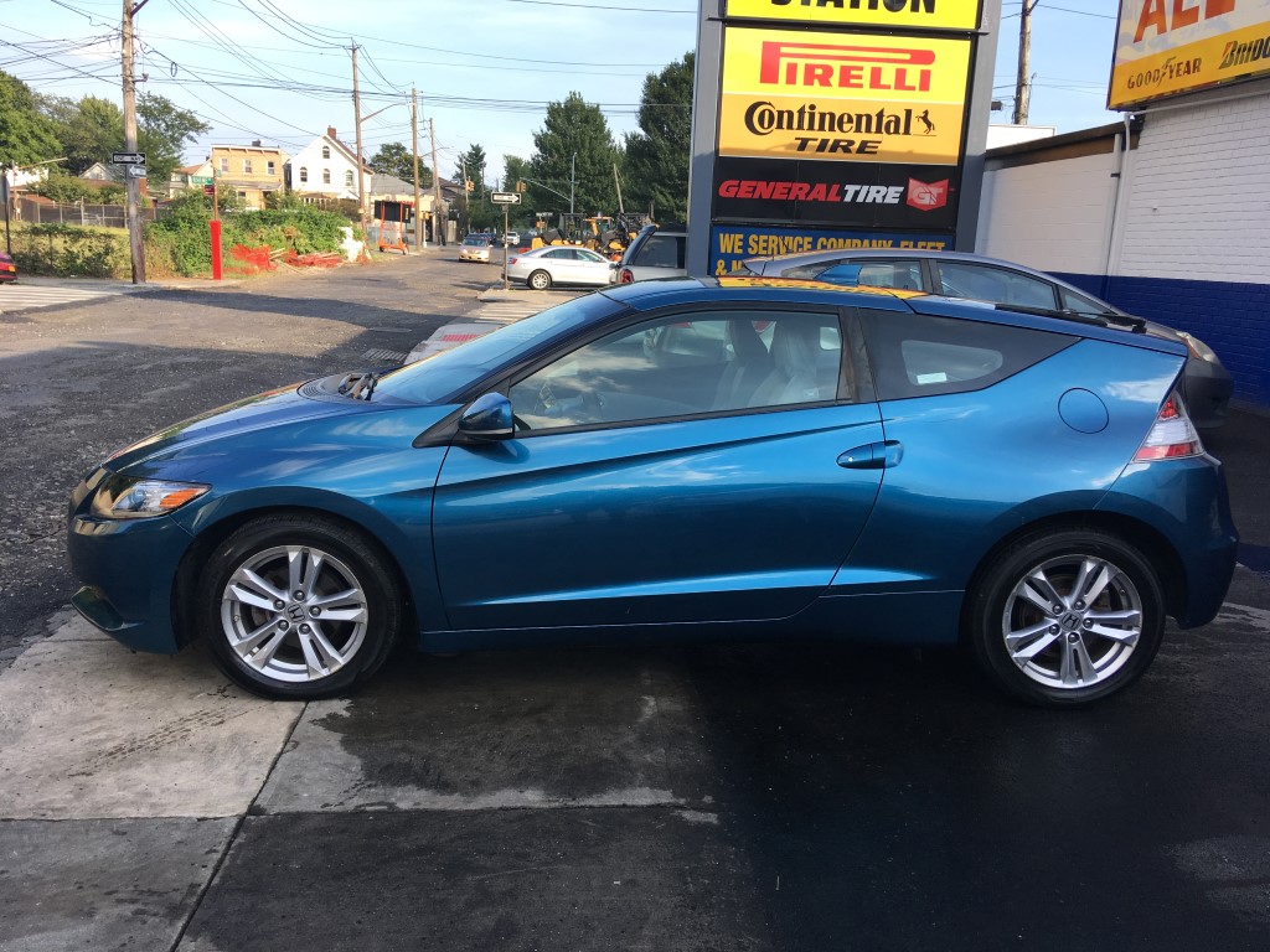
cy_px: 476
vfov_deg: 48.2
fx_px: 1064
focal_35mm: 29
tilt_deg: -11.3
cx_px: 635
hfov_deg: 61.7
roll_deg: -2.2
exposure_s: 1/430
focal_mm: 4.15
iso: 25
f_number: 2.2
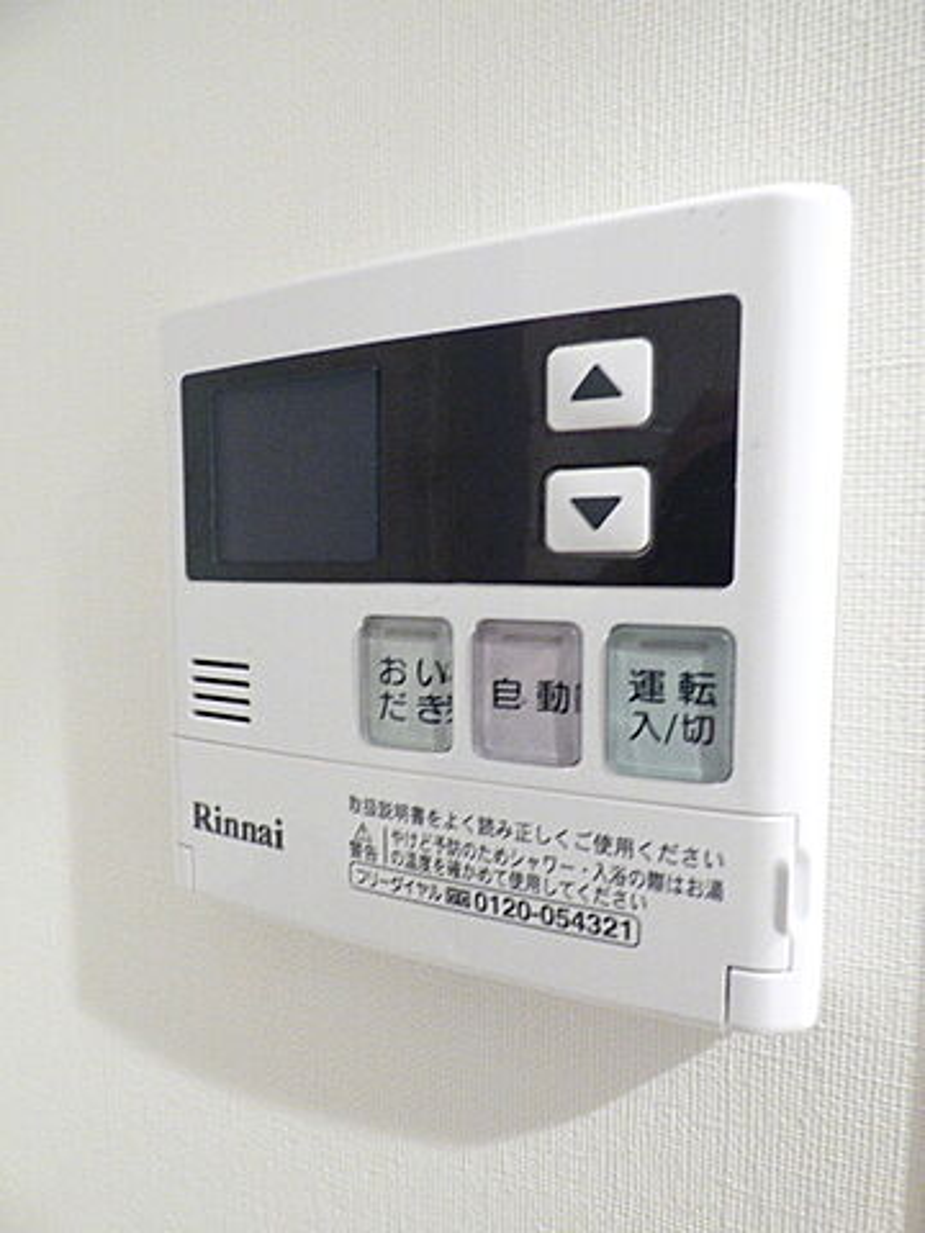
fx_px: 713
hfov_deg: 66.0
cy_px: 616
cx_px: 462
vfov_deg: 81.7
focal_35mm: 20
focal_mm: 3.58
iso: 400
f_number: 2.8
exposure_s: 1/8
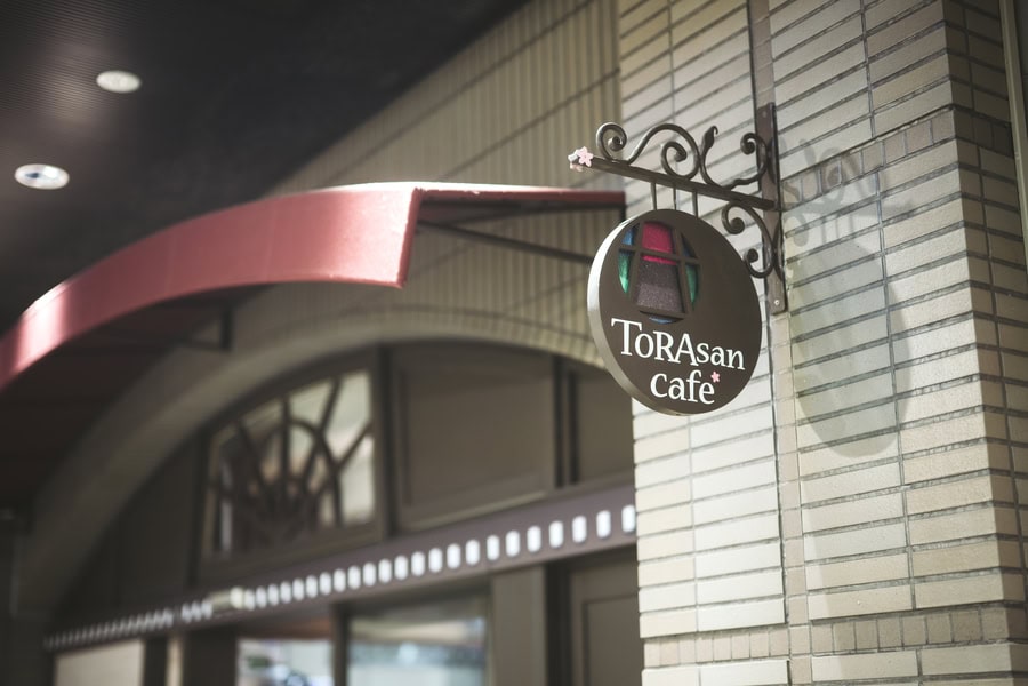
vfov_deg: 27.0
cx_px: 514
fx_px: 1428
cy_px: 343
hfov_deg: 39.6
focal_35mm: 50
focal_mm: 50
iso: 400
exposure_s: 1/100
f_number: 1.2
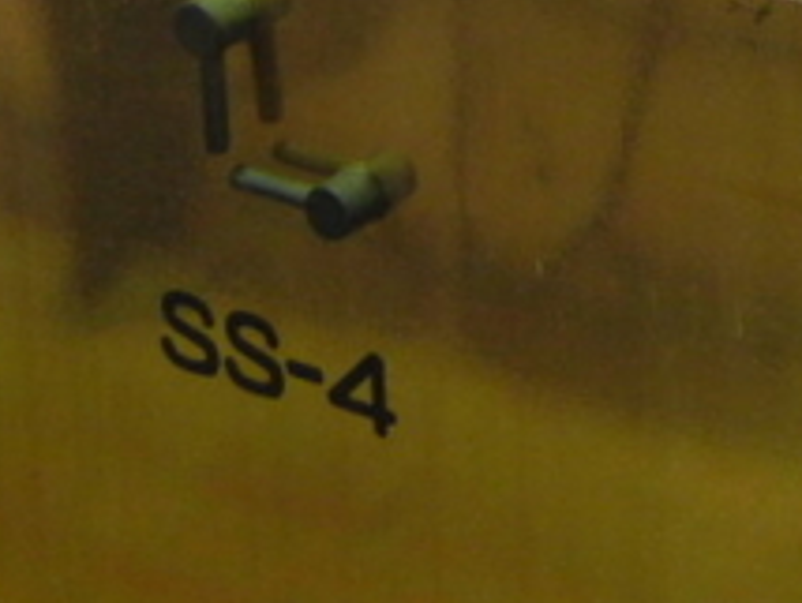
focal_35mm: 127
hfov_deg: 15.0
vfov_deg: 11.1
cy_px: -386
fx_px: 2946
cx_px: 941
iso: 400
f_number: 3.6
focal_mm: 6.2
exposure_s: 1/10.7
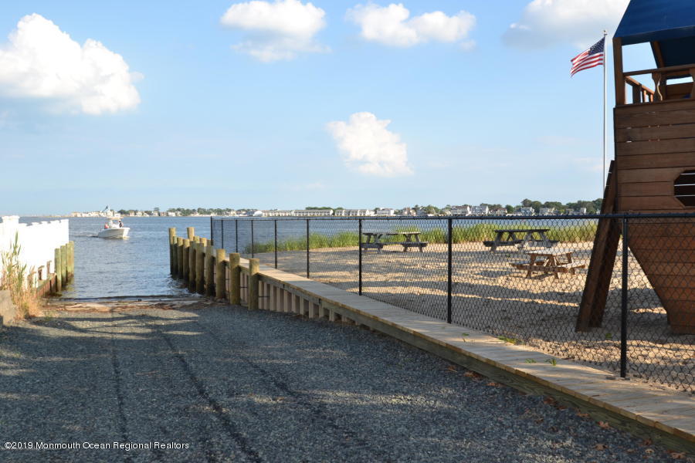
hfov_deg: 53.1
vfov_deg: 36.9
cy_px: 232
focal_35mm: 36
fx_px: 695
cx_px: 348
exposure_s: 1/200
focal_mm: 24
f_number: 6.3
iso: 100
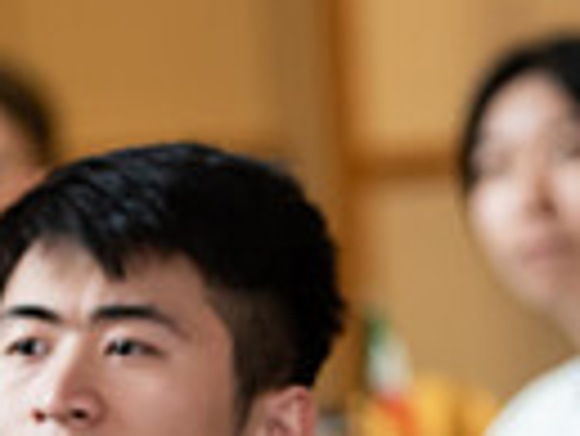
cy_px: 542
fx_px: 7245
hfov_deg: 4.6
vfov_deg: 3.4
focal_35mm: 432
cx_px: 674
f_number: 3.2
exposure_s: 1/200
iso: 1600
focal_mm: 100
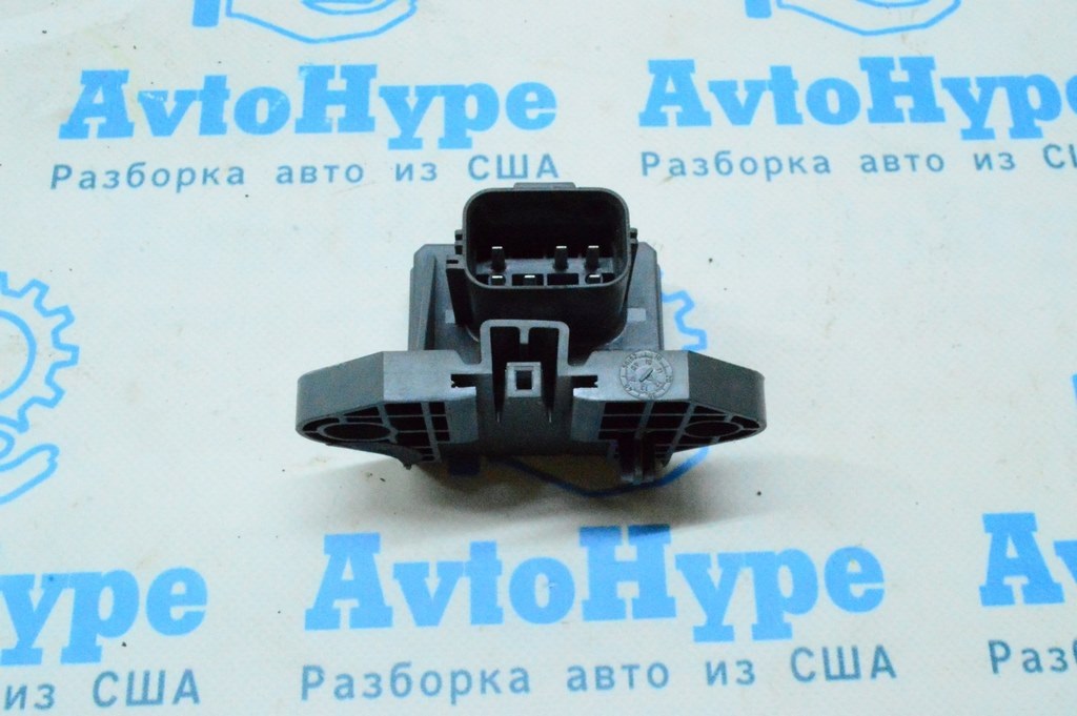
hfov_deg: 53.2
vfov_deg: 36.8
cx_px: 538
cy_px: 358
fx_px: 1076
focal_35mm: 36
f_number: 25
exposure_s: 1/60
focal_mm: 24
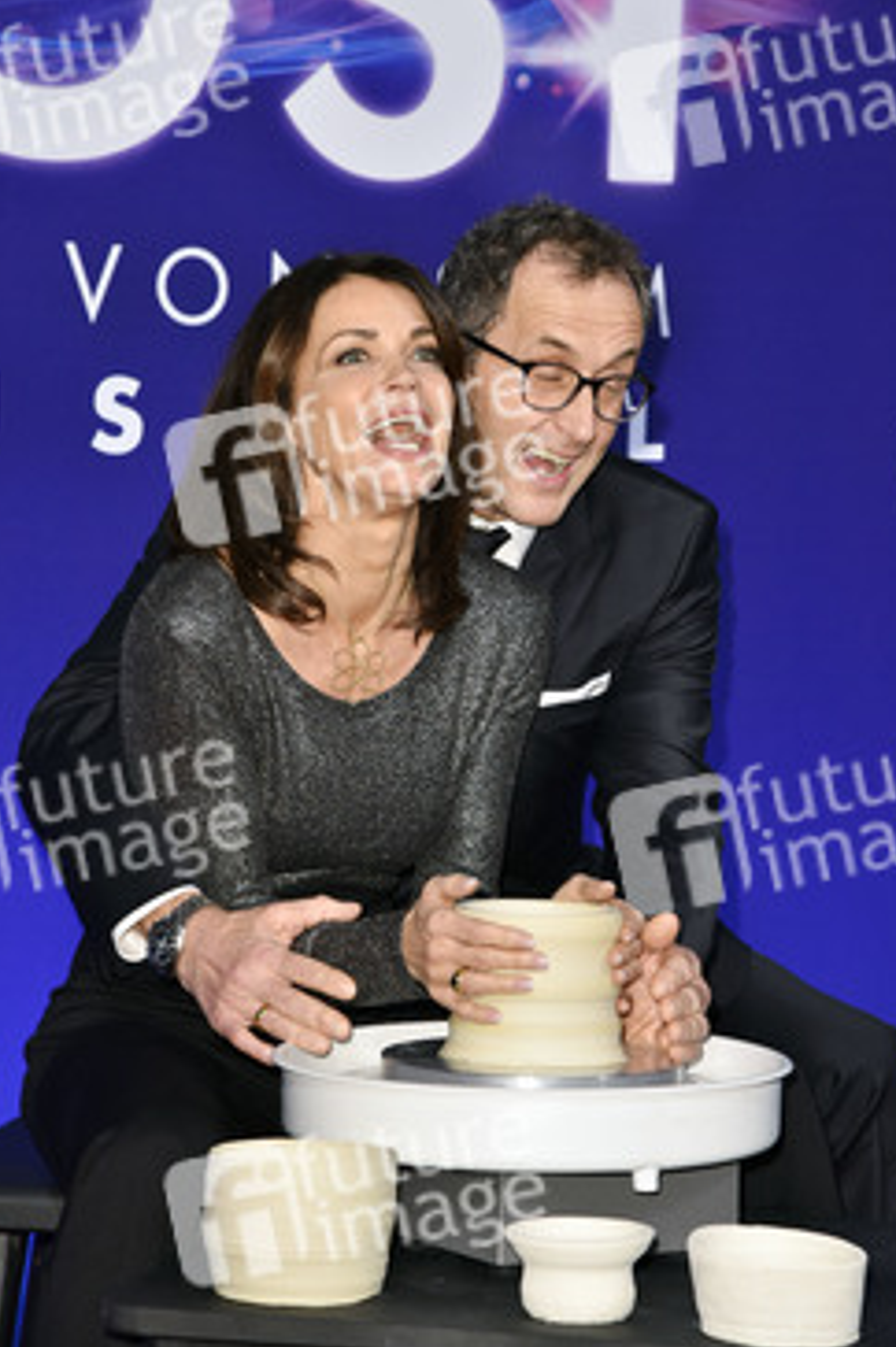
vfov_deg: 15.5
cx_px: 463
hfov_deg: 10.4
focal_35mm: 132
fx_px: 4937
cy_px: 644
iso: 500
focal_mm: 120
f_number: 6.3
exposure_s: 1/160
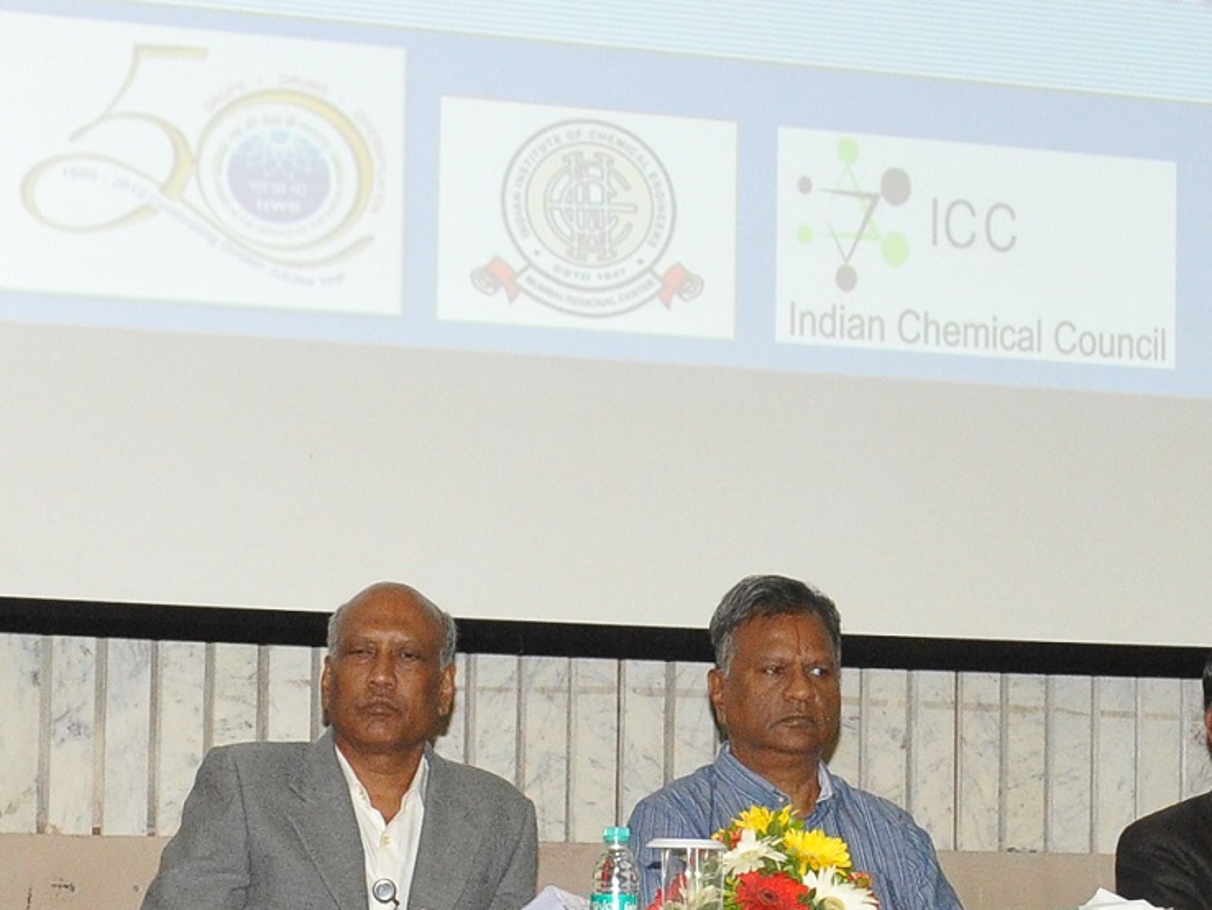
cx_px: 829
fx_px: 5254
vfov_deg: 9.9
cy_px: 455
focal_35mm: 150
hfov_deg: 13.1
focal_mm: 28
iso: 1600
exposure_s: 1/125
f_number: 6.3
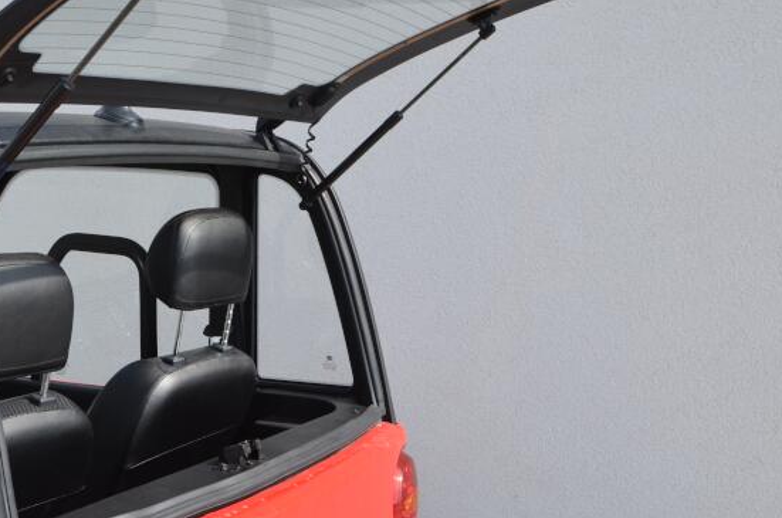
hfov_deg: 39.8
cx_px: 247
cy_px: 285
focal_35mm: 49
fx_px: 1062
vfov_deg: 27.4
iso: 200
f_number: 8
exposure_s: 1/250
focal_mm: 18
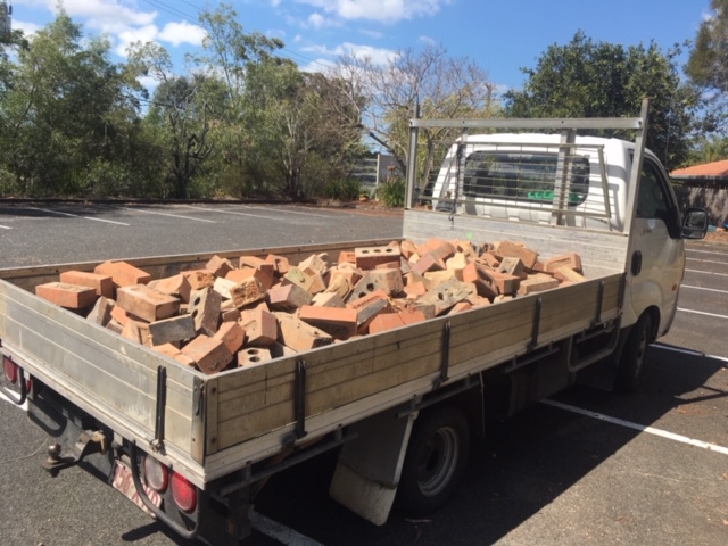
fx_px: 610
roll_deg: -2.1
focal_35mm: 29
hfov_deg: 61.7
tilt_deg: -9.3
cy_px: 273
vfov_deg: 48.2
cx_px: 364
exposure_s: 1/1425
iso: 25
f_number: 2.2
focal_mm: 4.15
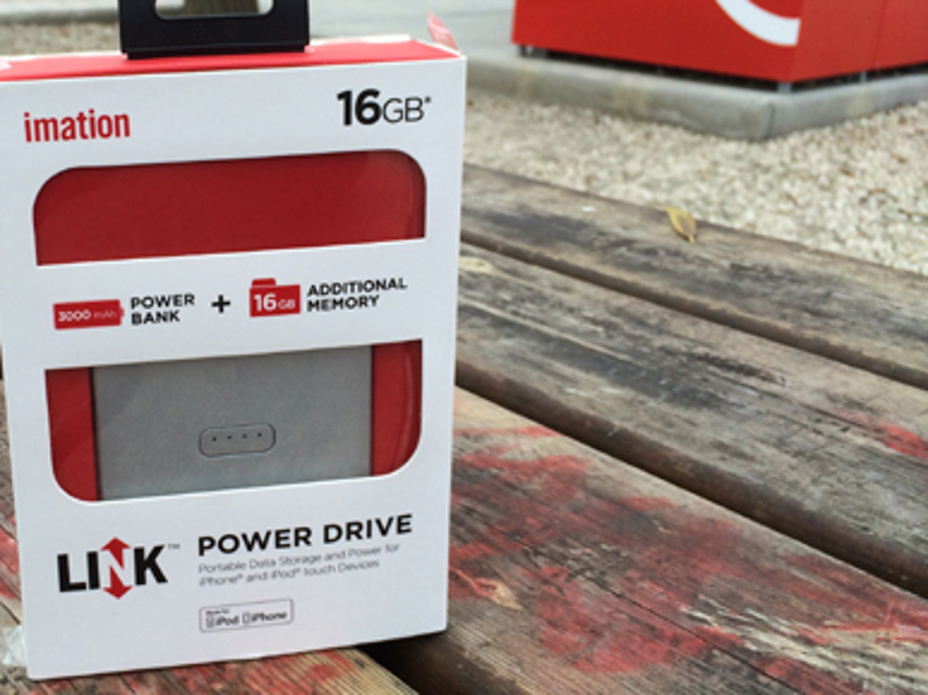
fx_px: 1206
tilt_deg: -19.0
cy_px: 302
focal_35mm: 45
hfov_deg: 40.8
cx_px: 223
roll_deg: +2.4
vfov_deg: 32.1
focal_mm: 4.15
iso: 32
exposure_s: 1/500
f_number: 2.2
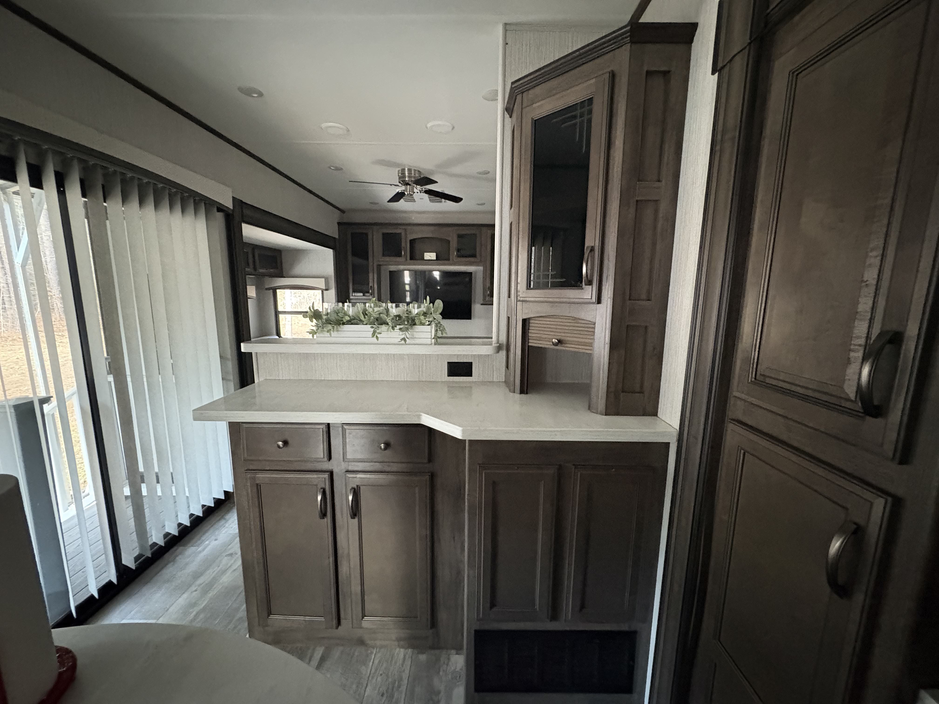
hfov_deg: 102.1
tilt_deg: -8.2
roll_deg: -0.6
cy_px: 352
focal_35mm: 14
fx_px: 380
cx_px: 470
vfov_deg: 85.7
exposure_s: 1/30
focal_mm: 2.22
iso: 1250
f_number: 2.2
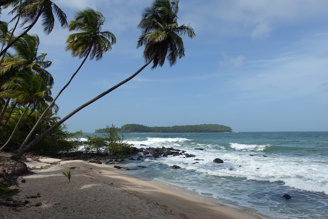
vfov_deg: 53.2
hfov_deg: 73.7
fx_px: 219
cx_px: 164
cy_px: 110
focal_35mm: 24
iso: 125
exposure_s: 1/100
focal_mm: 8.8
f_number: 5.6
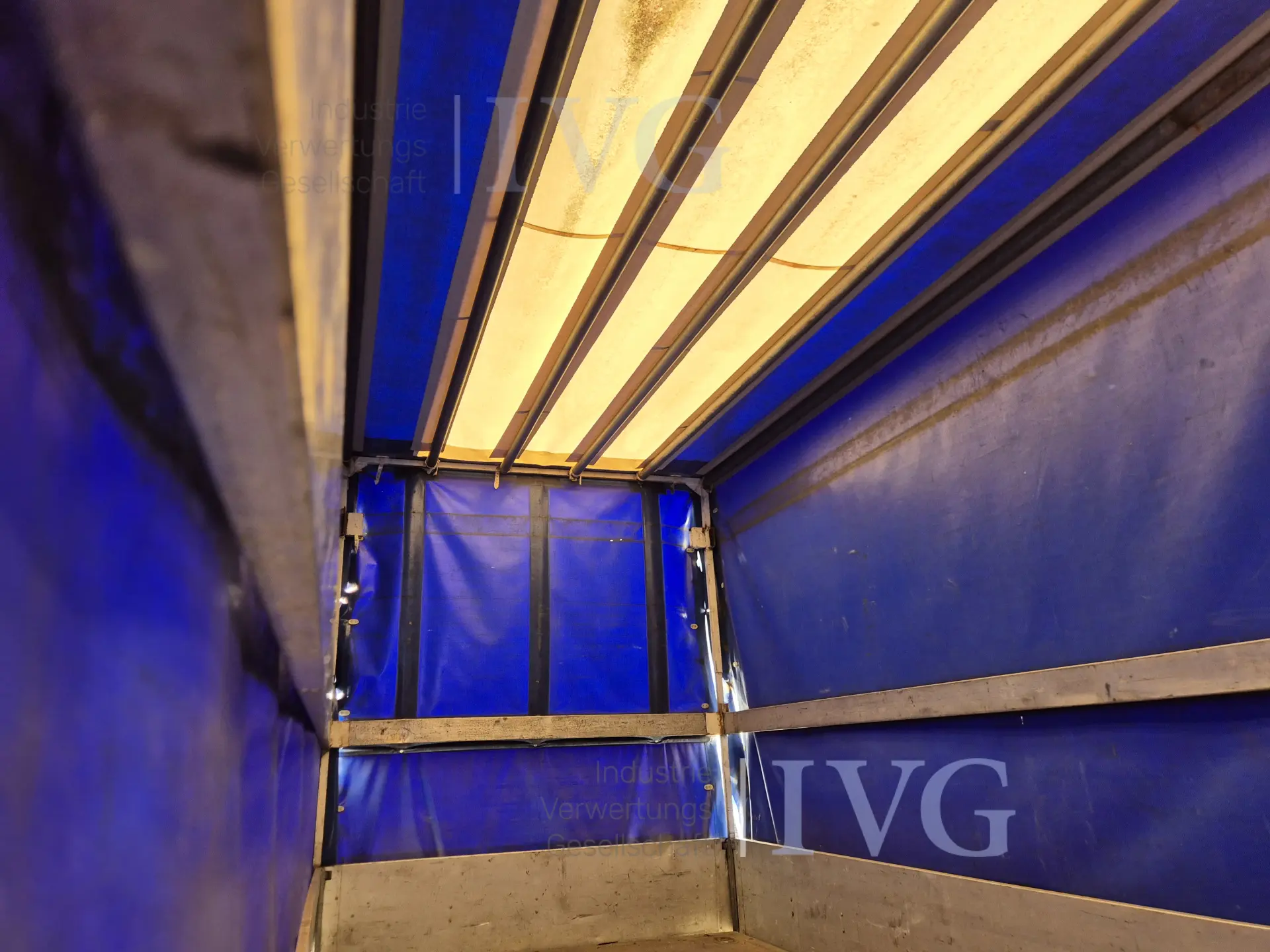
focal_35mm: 23
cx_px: 635
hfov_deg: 73.9
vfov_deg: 58.9
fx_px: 844
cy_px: 476
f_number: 1.8
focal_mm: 5.4
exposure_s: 1/100
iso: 200
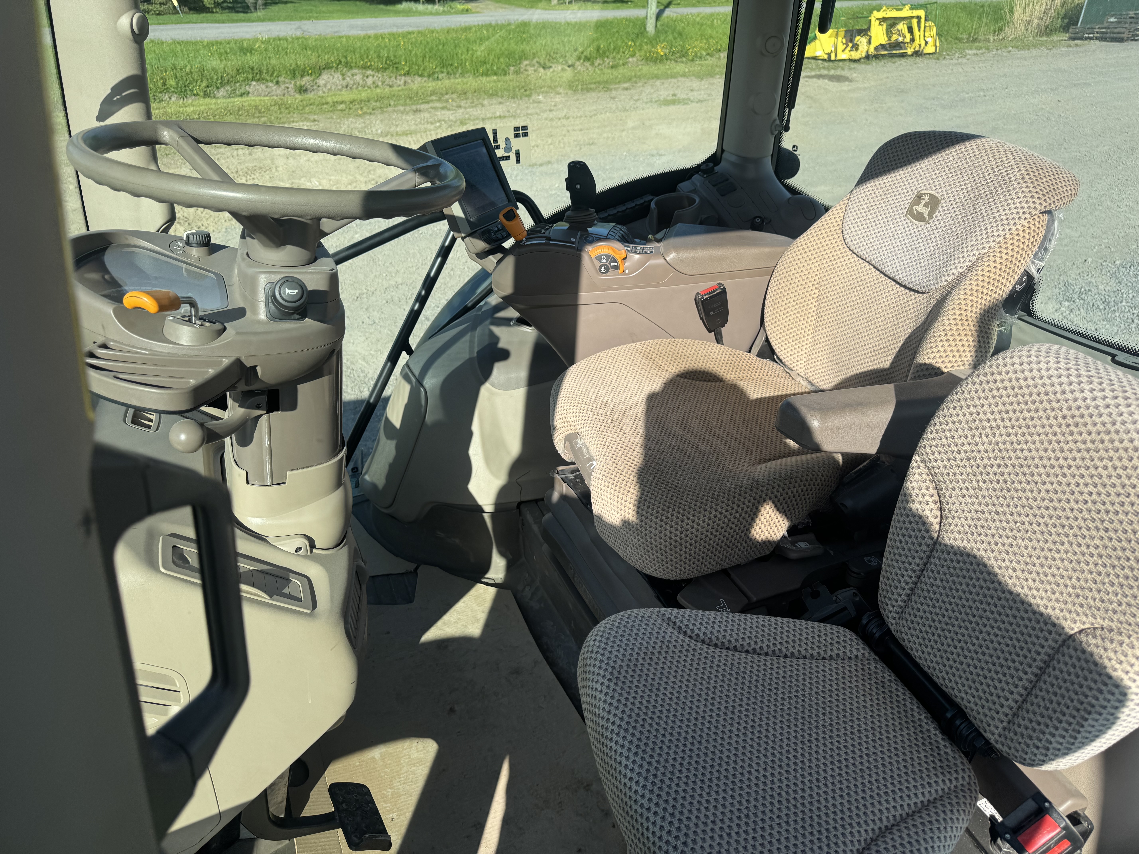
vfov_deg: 56.8
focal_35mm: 24
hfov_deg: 71.6
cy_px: 427
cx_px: 570
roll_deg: -1.4
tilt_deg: -29.2
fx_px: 790
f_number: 1.78
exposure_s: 1/2710
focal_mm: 6.76
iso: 80
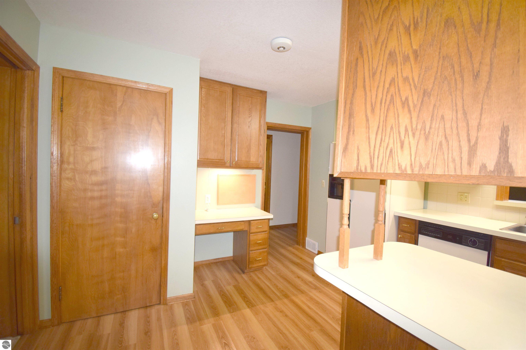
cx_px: 263
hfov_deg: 100.4
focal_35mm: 15
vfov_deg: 77.3
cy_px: 175
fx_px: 219
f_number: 4.5
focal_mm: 10
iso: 800
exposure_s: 1/80
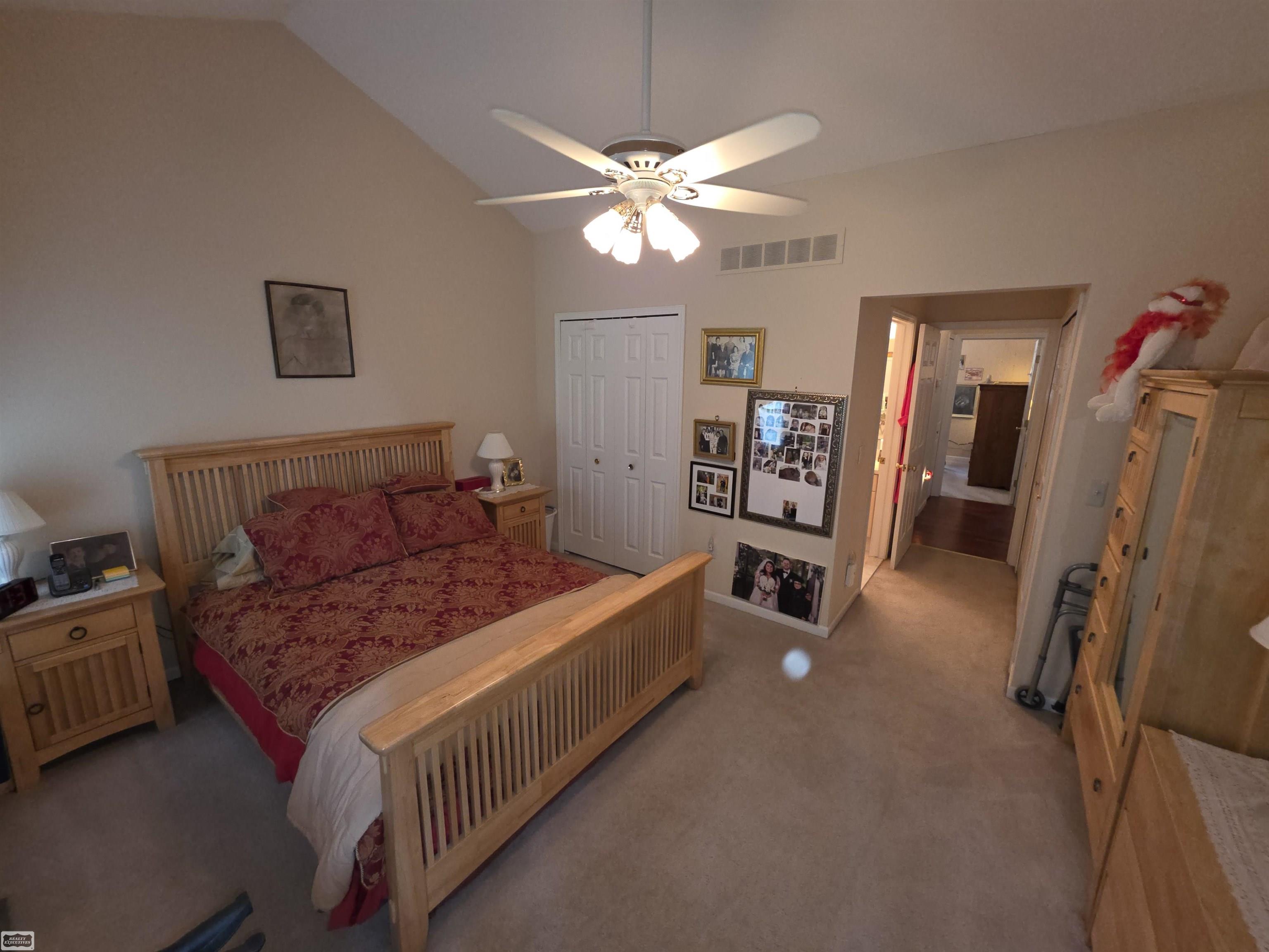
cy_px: 476
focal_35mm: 13
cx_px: 634
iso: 200
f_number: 1.9
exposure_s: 1/60
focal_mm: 2.2
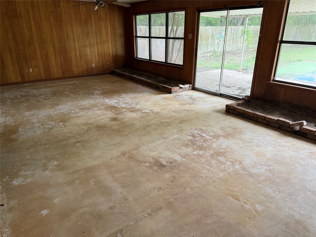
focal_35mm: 24
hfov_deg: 71.6
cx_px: 158
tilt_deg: -21.4
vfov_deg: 56.8
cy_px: 118
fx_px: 219
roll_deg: -0.6
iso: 320
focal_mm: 6.76
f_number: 1.78
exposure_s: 1/60
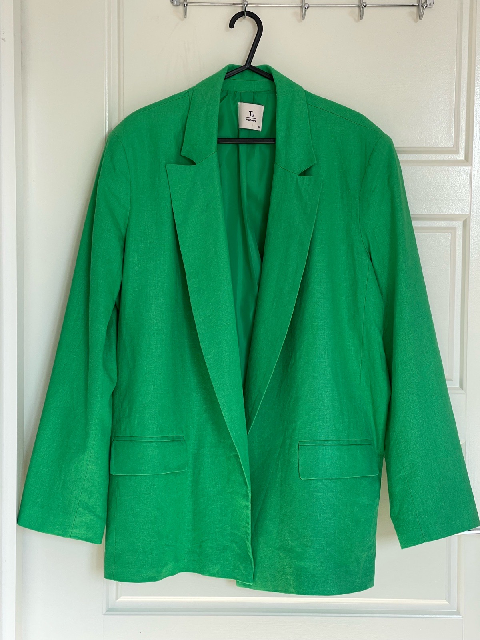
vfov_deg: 30.3
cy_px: 320
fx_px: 1183
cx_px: 240
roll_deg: -0.7
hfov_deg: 22.9
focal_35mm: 64
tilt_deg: -4.2
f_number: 2.2
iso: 32
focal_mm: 7.5
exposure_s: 1/121
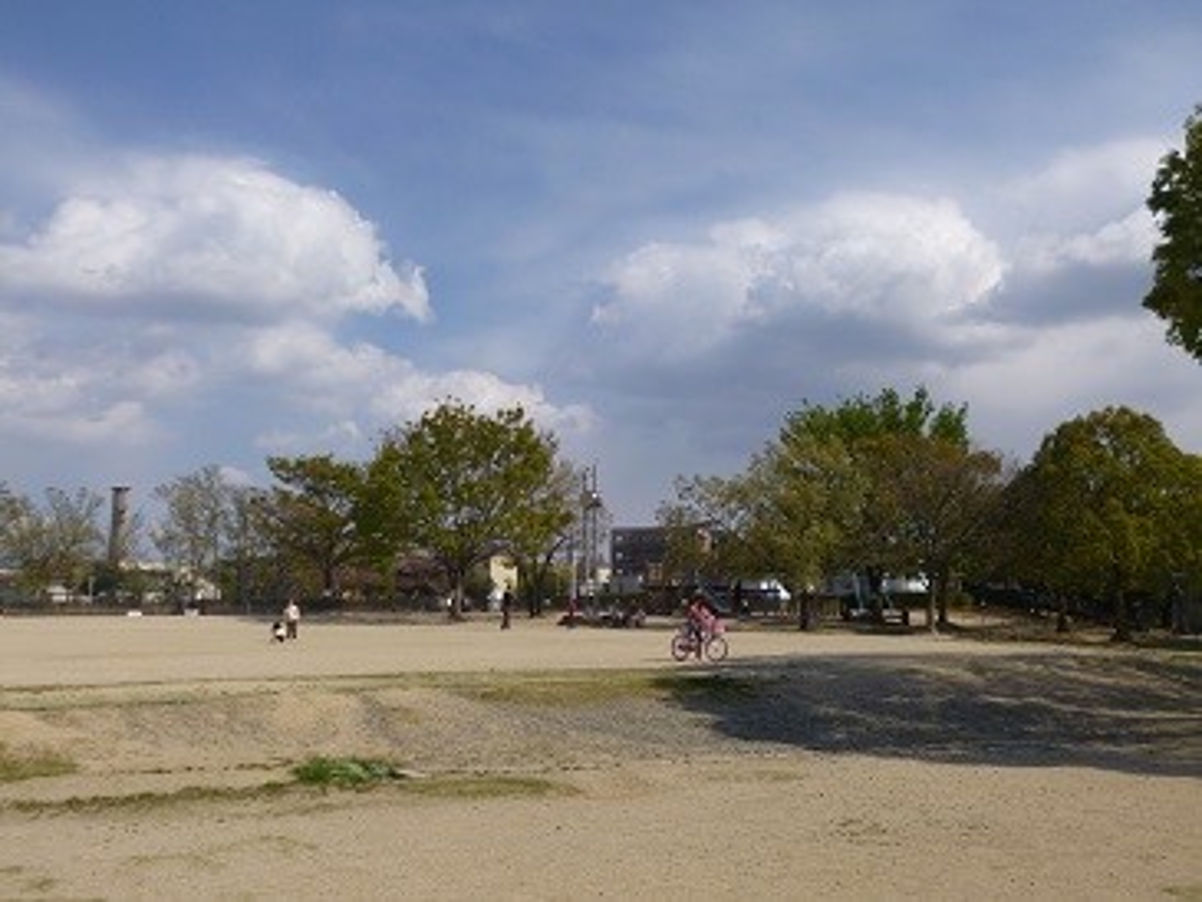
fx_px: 1112
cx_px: 601
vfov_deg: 44.2
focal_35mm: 32
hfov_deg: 56.8
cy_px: 451
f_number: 10
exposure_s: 1/200
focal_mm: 5.7
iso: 100
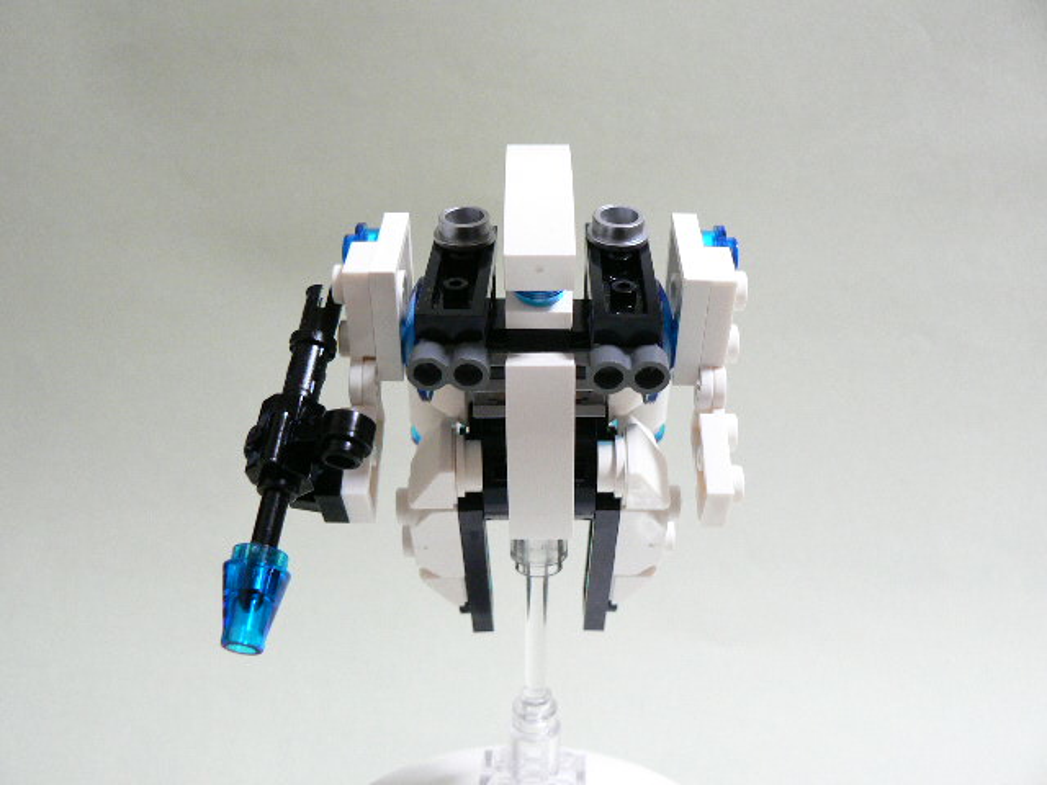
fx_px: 1089
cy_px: 392
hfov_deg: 51.4
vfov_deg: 39.7
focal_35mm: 36
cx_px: 524
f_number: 2.8
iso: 200
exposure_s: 1/13
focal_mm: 6
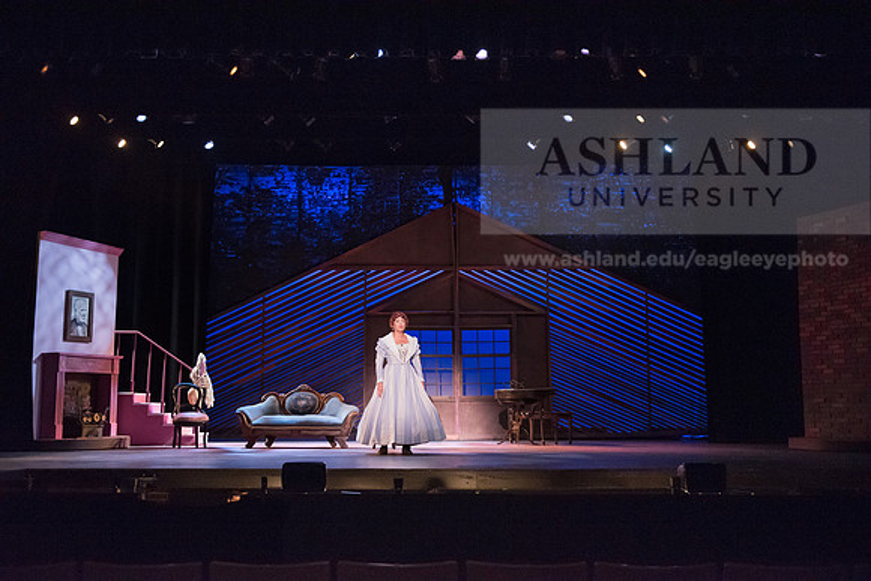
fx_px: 920
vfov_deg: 35.1
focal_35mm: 38
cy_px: 290
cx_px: 436
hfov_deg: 50.7
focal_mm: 38
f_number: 2.8
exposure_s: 1/160
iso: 4000
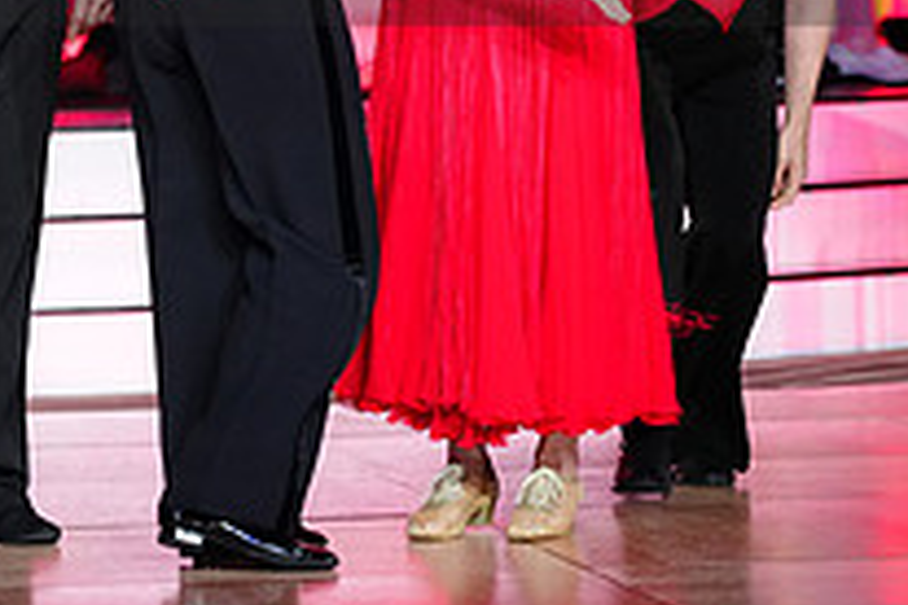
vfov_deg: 5.0
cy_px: -90
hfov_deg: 7.5
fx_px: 6936
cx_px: 404
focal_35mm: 275
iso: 2500
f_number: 4
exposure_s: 1/400
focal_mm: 98
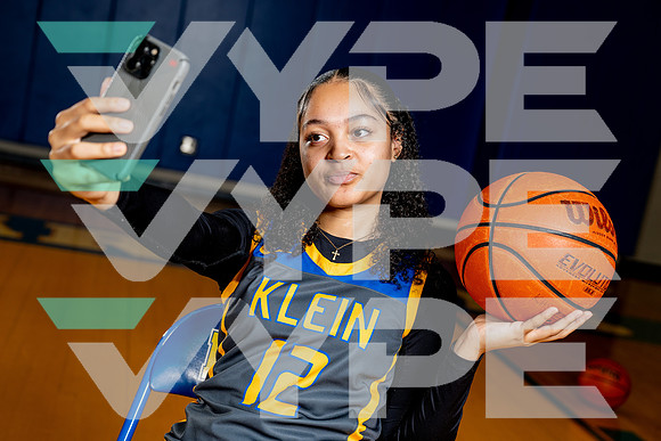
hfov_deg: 33.9
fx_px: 1084
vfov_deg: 23.0
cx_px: 330
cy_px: 220
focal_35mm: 59
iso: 160
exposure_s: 1/250
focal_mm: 59
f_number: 4
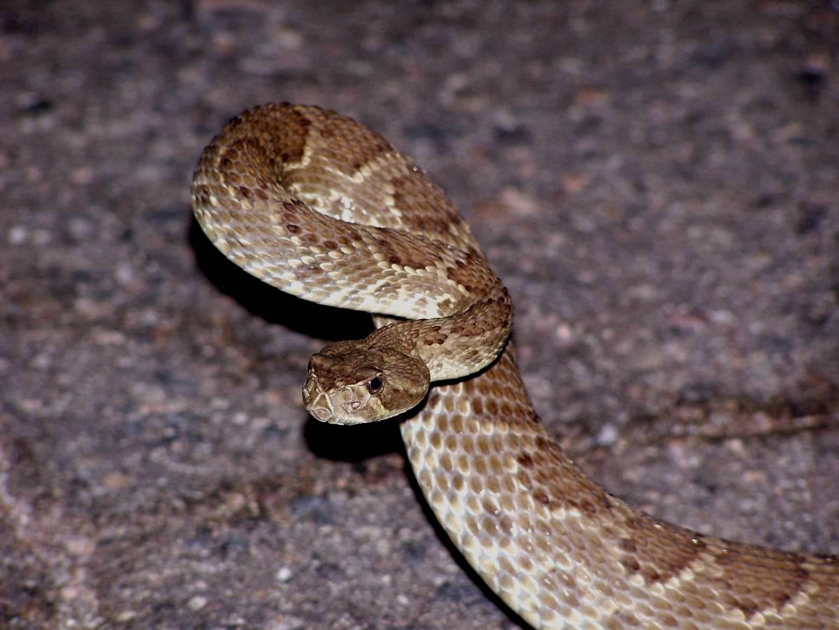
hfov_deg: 5.9
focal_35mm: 337
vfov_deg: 4.4
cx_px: 420
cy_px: 315
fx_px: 8168
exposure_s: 1/250
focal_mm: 55.9
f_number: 3.6
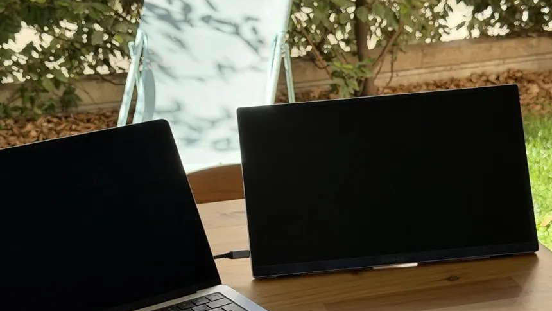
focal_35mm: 73
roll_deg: +2.9
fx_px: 1069
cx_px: 272
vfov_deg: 16.4
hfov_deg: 29.0
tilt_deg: -22.0
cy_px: 247
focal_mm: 6.76
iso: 64
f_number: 1.78
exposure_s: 1/322
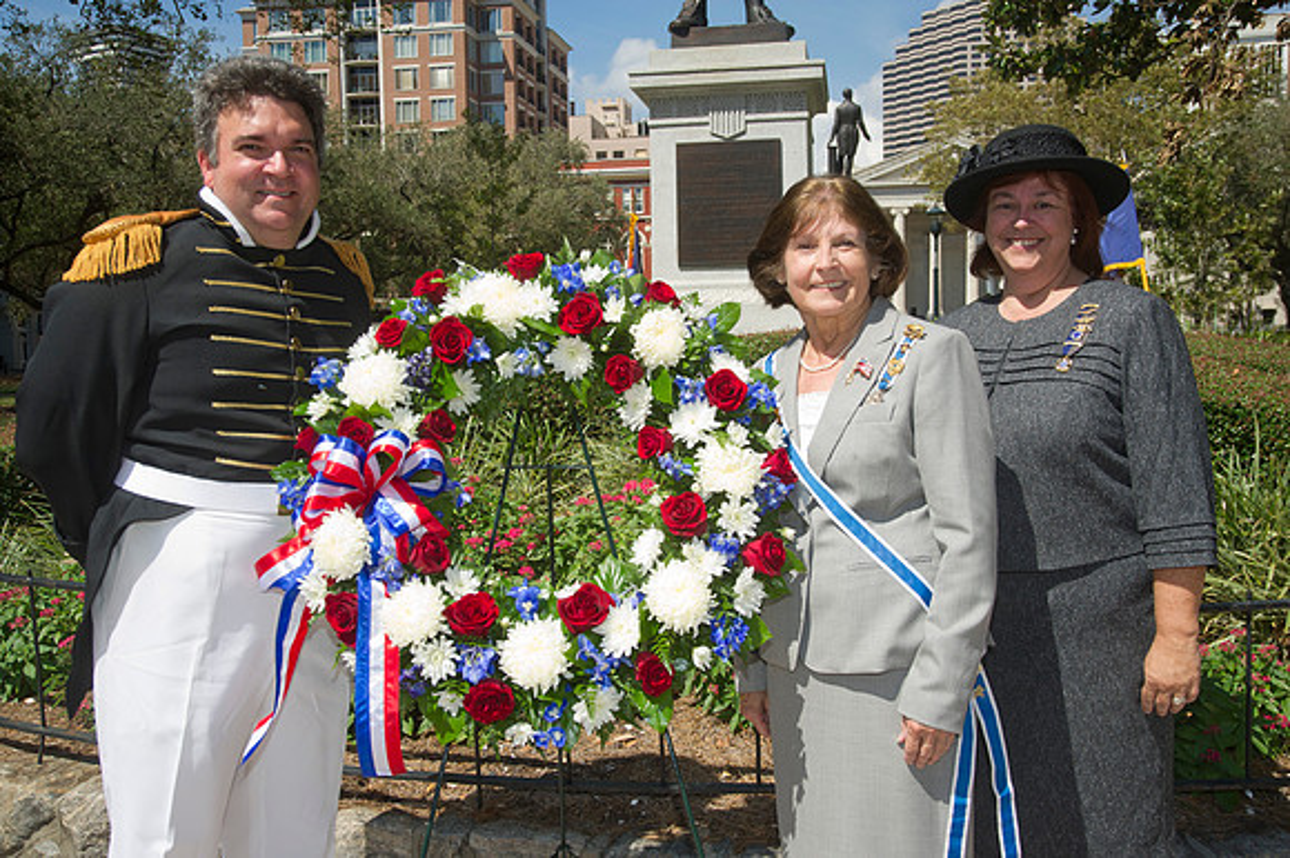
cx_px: 645
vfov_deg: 38.8
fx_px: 1218
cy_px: 429
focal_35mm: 34
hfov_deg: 55.8
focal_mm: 34
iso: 200
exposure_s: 1/250
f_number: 9
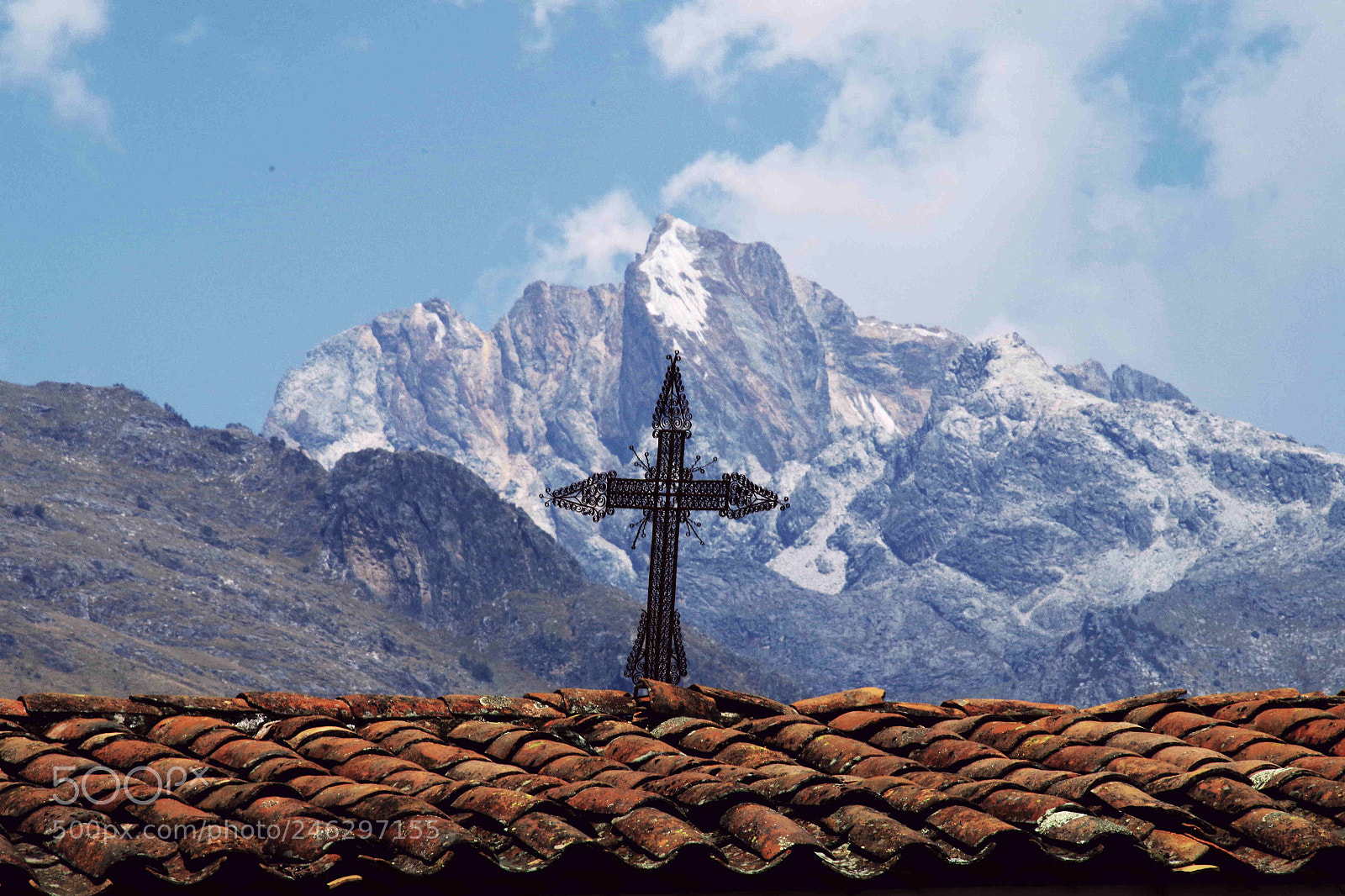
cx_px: 672
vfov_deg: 4.8
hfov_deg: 7.2
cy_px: 448
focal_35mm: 285
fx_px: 10645
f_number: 29
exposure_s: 1/125
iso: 200
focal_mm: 190
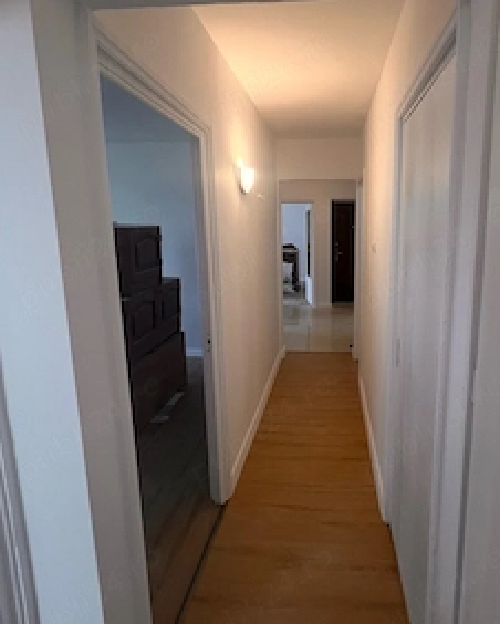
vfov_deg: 86.1
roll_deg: +0.8
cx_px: 305
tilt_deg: -8.4
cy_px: 283
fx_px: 333
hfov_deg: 72.9
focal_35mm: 18
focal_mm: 1.57
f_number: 1.8
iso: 80
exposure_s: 1/100
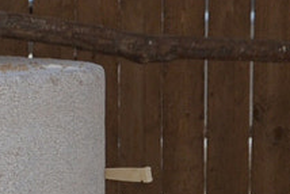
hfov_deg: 3.7
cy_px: 209
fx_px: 4514
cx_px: -199
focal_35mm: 560
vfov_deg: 2.5
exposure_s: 1/160
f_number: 5
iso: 100
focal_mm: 50
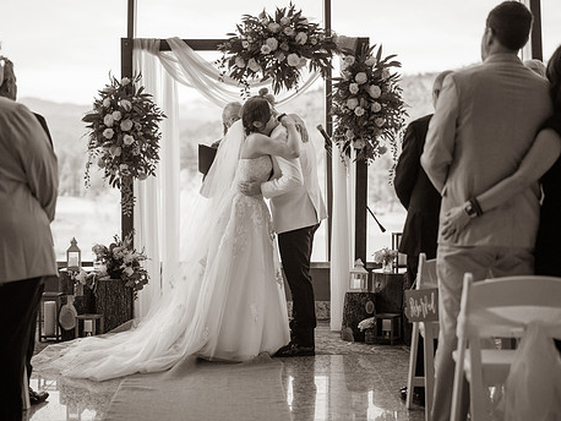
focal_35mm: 64
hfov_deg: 30.2
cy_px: 218
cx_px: 245
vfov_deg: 23.0
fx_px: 1038
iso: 100
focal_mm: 50
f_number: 1.4
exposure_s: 1/1600
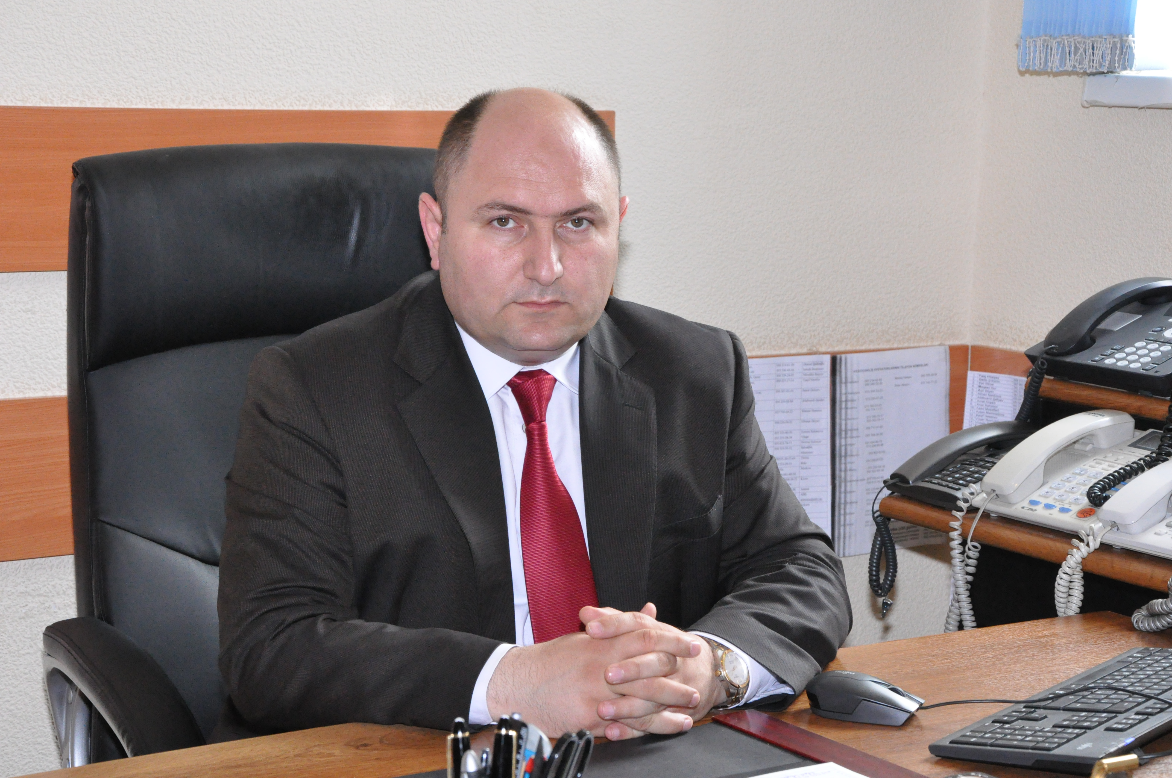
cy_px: 389
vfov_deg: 15.7
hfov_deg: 23.4
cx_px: 586
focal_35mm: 87
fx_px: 2829
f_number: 11
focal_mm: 58
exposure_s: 1/125
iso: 3200
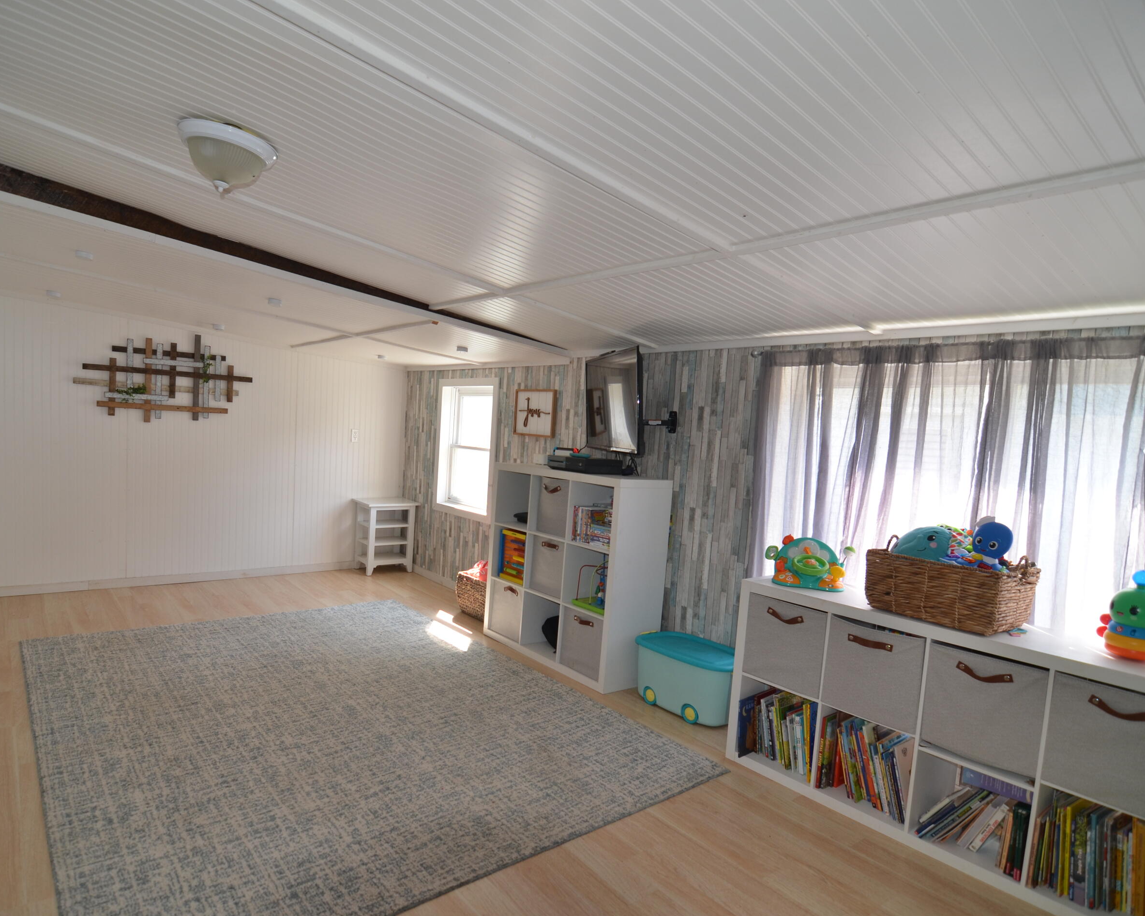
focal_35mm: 20
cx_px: 497
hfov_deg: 81.1
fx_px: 664
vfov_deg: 69.2
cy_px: 480
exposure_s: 1/125
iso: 200
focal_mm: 11
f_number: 2.8
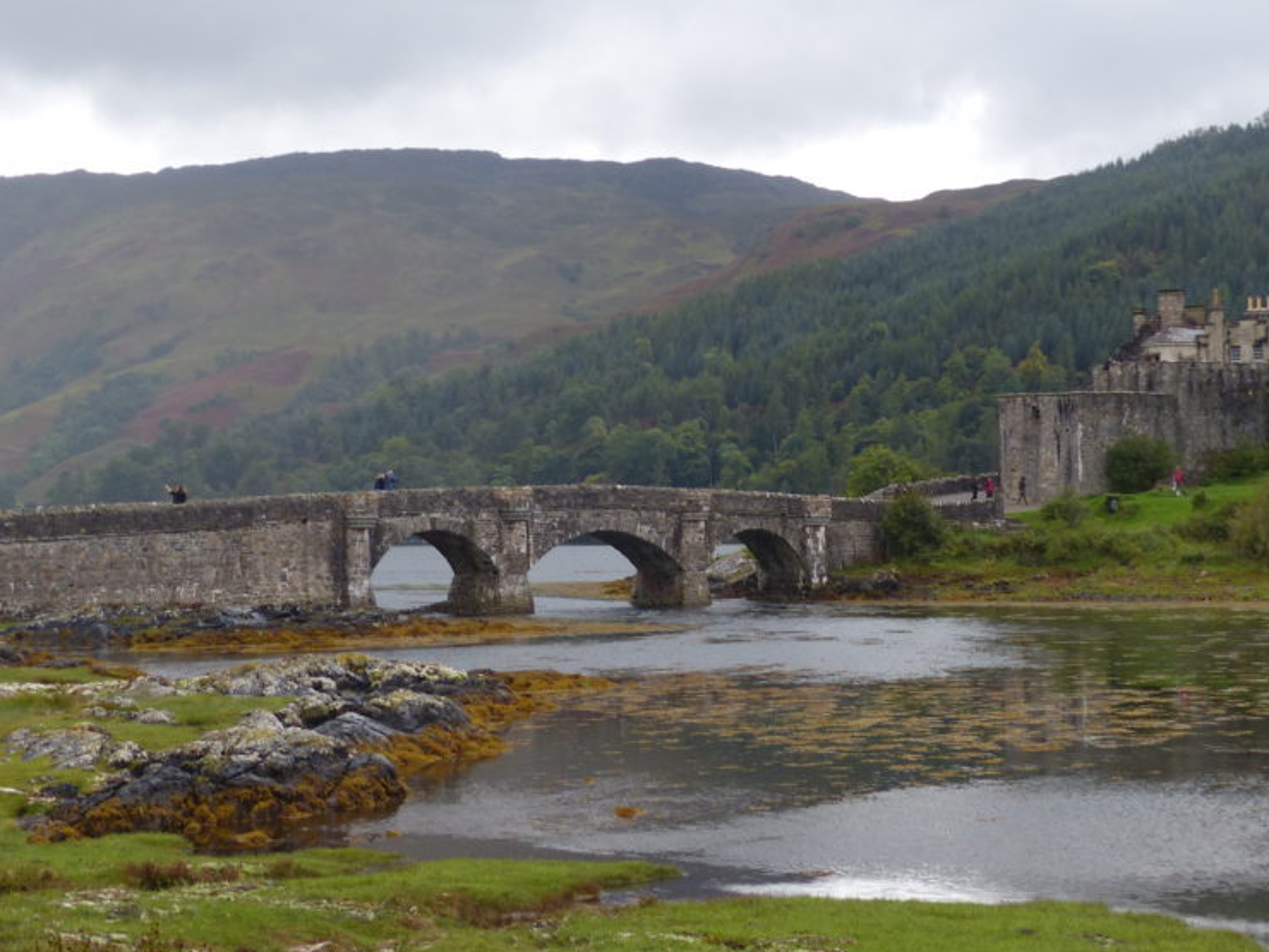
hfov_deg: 26.9
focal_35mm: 72
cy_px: 408
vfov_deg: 20.4
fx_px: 2639
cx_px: 792
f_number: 2.8
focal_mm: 9.4
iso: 100
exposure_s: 1/100
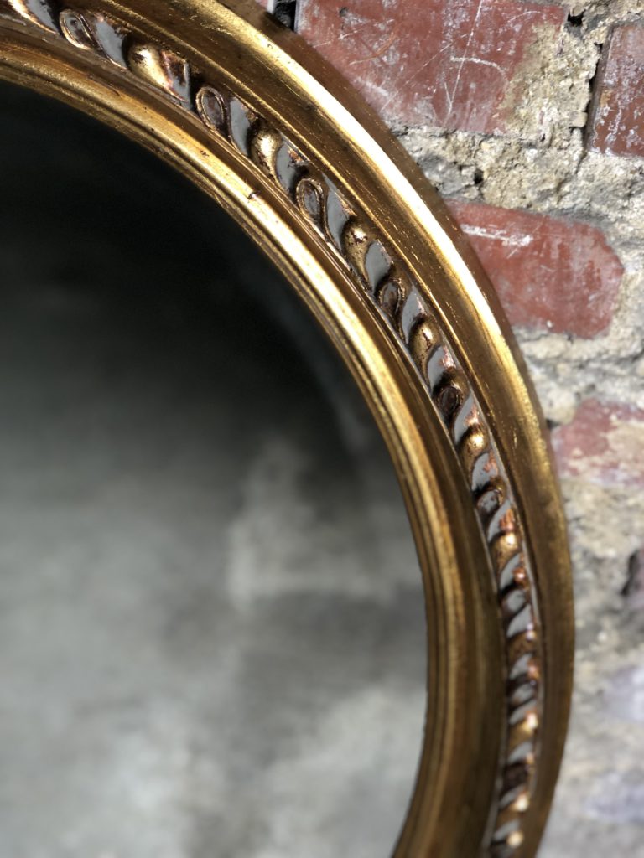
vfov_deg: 36.8
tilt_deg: -35.5
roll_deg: -6.2
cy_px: 429
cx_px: 322
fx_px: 1290
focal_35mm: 52
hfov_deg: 28.0
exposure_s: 1/33
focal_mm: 6
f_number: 2.4
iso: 100
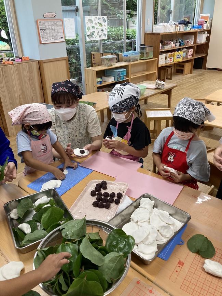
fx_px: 239
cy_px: 148
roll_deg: +1.1
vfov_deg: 63.4
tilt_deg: -25.7
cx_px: 111
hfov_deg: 49.8
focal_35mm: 28
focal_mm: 3.99
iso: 80
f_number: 1.8
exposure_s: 1/91
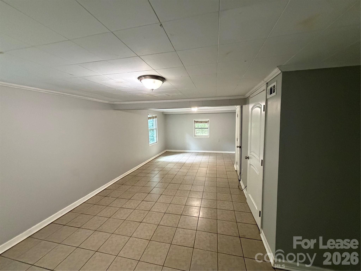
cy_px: 136
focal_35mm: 14
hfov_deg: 102.1
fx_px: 146
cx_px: 180
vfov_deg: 85.7
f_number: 2.2
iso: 800
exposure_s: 1/60
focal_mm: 2.22
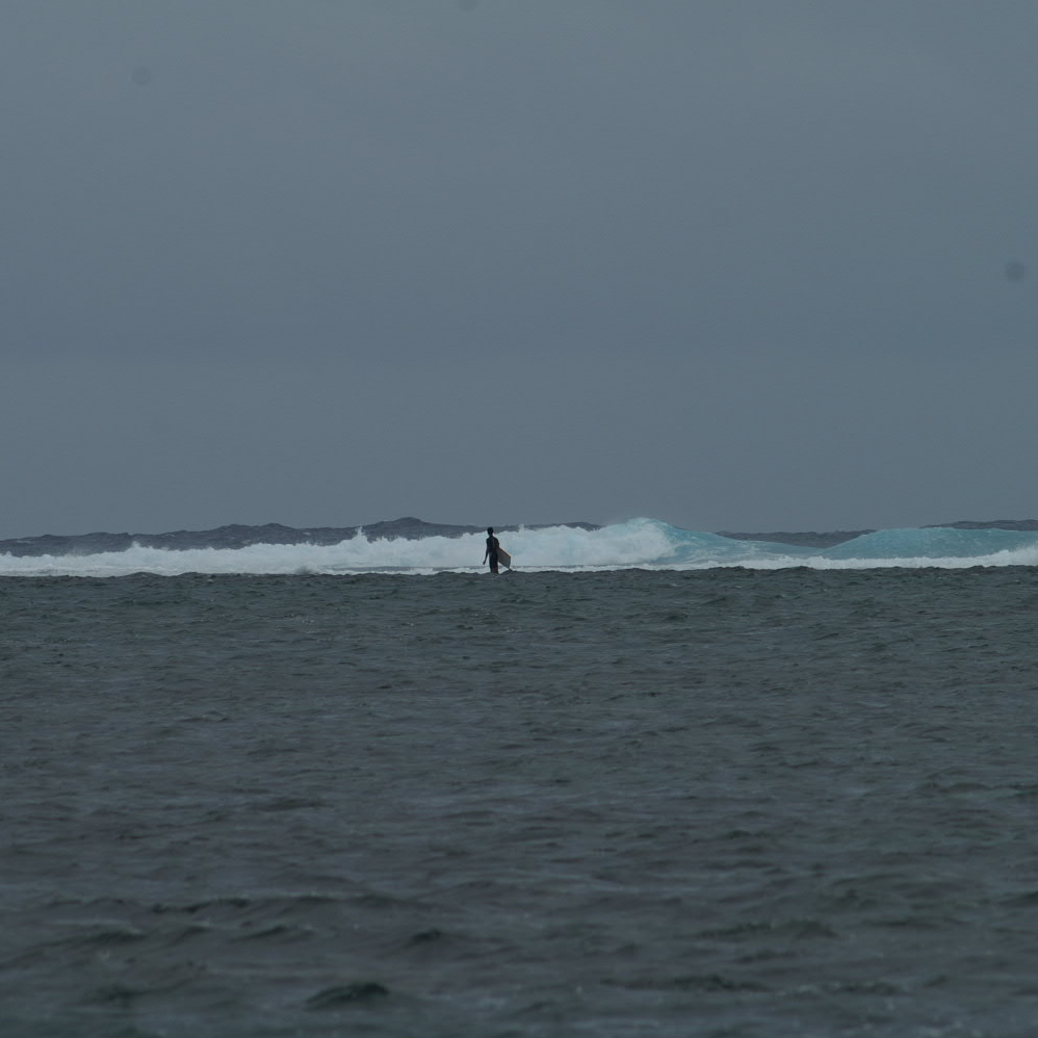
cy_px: 519
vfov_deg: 3.0
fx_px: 19541
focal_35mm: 576
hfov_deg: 3.0
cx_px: 484
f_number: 11
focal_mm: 300
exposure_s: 1/300
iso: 100
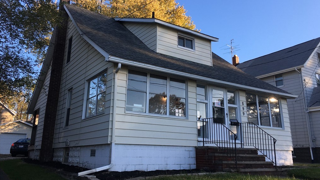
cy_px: 76
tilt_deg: +17.5
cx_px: 161
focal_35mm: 32
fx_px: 272
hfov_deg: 61.0
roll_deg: -1.6
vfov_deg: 36.6
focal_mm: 4.15
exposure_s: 1/450
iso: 25
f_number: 2.2
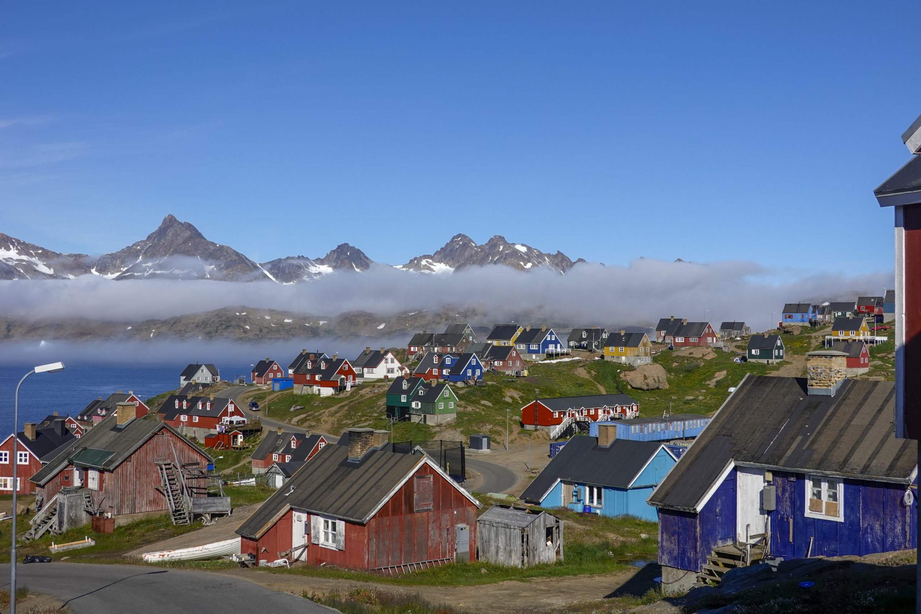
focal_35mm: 45
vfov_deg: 29.9
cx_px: 460
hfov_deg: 43.6
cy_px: 307
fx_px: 1151
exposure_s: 1/1000
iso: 100
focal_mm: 16.54
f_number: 5
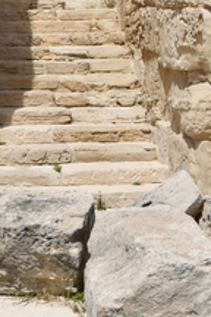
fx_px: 967
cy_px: -76
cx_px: 45
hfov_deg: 12.4
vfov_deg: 17.6
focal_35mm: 110
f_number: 10
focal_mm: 24
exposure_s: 1/1000
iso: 250
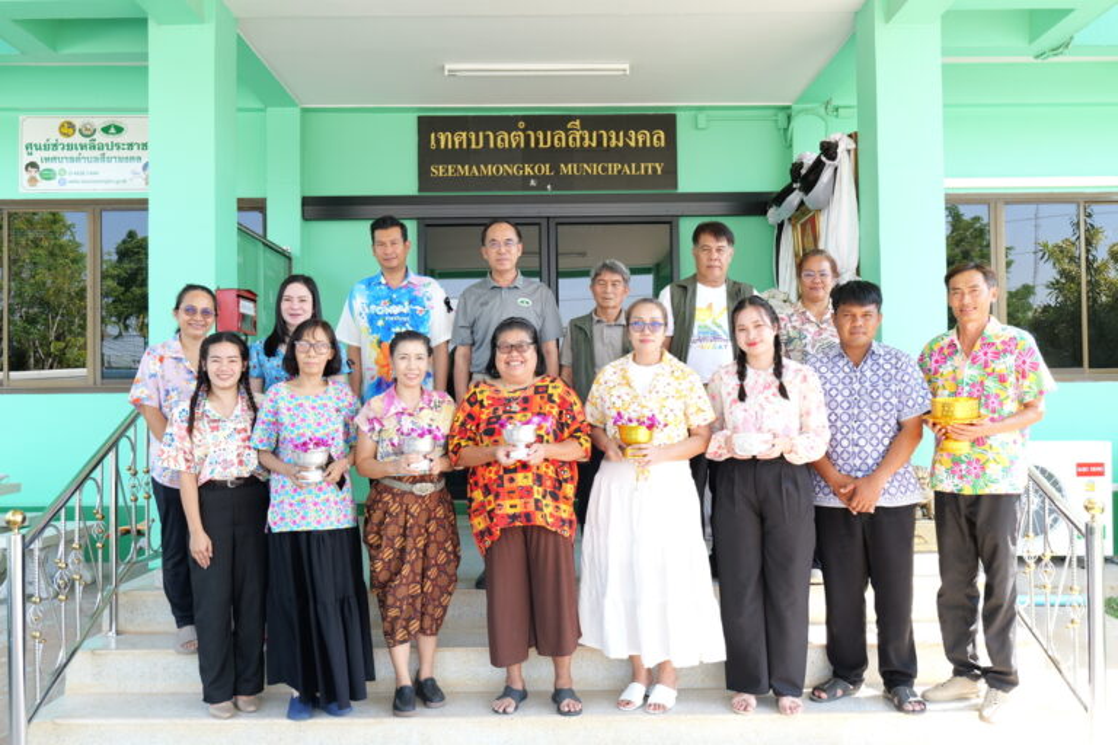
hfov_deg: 60.3
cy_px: 372
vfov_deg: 42.3
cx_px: 559
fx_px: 963
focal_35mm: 31
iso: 160
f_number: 6.3
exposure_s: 1/40
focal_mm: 31
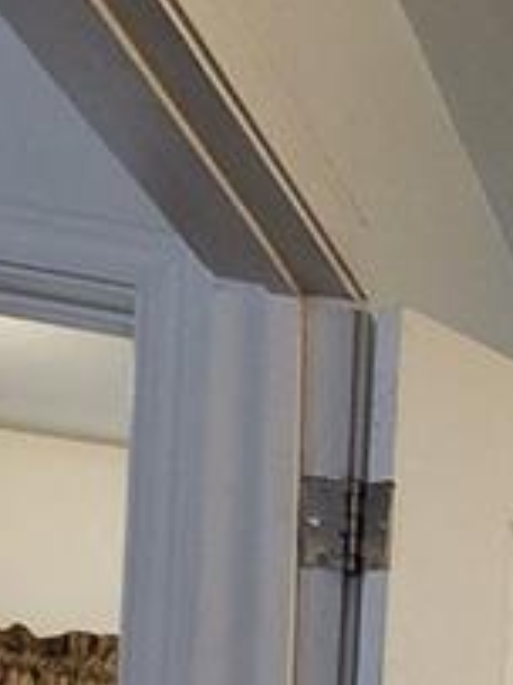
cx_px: 1492
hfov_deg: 11.7
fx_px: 1523
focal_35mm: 77
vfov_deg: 20.1
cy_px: 1151
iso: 160
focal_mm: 2.2
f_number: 2.2
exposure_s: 1/60
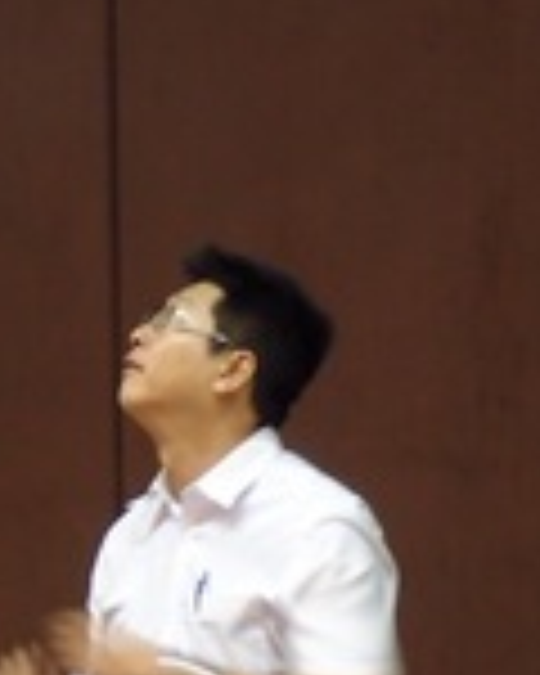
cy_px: 472
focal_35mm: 300
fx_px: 5993
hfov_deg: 5.0
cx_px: -742
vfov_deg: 6.4
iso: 200
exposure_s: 1/10
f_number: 2.3
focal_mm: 16.63
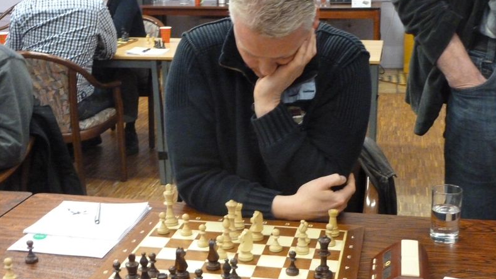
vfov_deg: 22.6
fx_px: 697
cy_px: 165
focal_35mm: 53
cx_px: 250
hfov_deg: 39.2
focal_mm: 7.9
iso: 1000
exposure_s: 1/15
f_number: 3.8
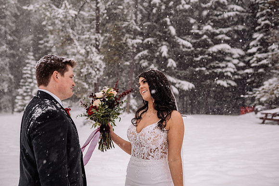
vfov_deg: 37.3
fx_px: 276
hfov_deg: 53.6
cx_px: 140
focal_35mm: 36
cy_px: 93
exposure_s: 1/200
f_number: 2.5
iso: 100
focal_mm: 35
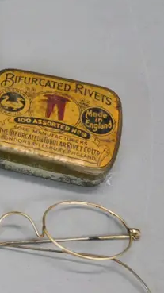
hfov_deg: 9.1
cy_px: 142
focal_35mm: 121
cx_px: -217
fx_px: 937
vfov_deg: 17.7
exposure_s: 1/60
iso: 3200
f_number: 7.1
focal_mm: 20
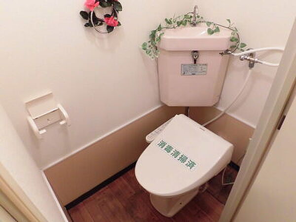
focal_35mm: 24
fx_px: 205
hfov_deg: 71.6
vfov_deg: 56.8
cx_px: 148
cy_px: 111
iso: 400
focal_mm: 4.3
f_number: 3.1
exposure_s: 1/30
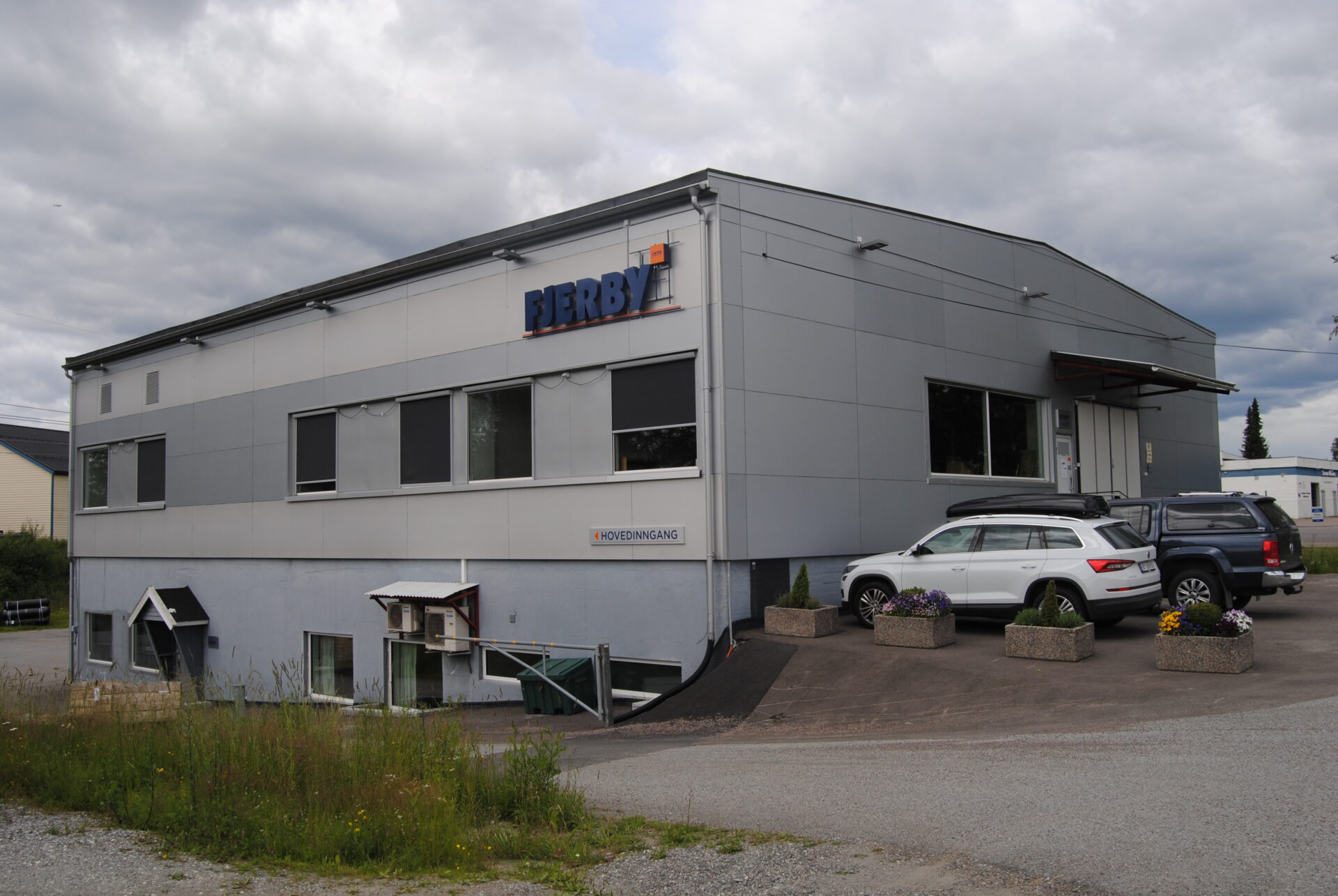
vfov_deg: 40.1
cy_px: 448
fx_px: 1228
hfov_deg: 57.2
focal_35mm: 33
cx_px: 669
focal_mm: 22
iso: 100
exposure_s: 1/250
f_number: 8
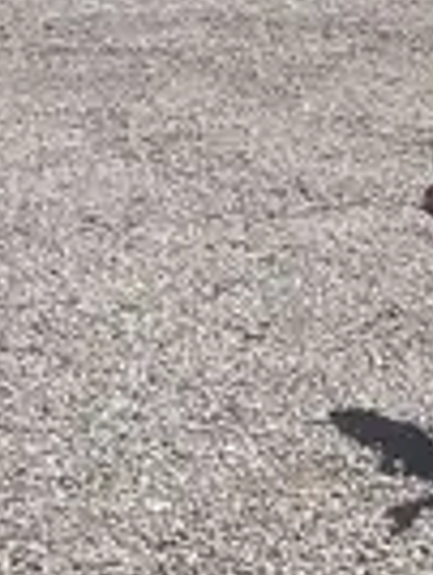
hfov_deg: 9.7
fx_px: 2361
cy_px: -187
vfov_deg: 13.3
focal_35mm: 142
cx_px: 887
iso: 50
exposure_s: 1/4310
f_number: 1.6
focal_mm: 5.1
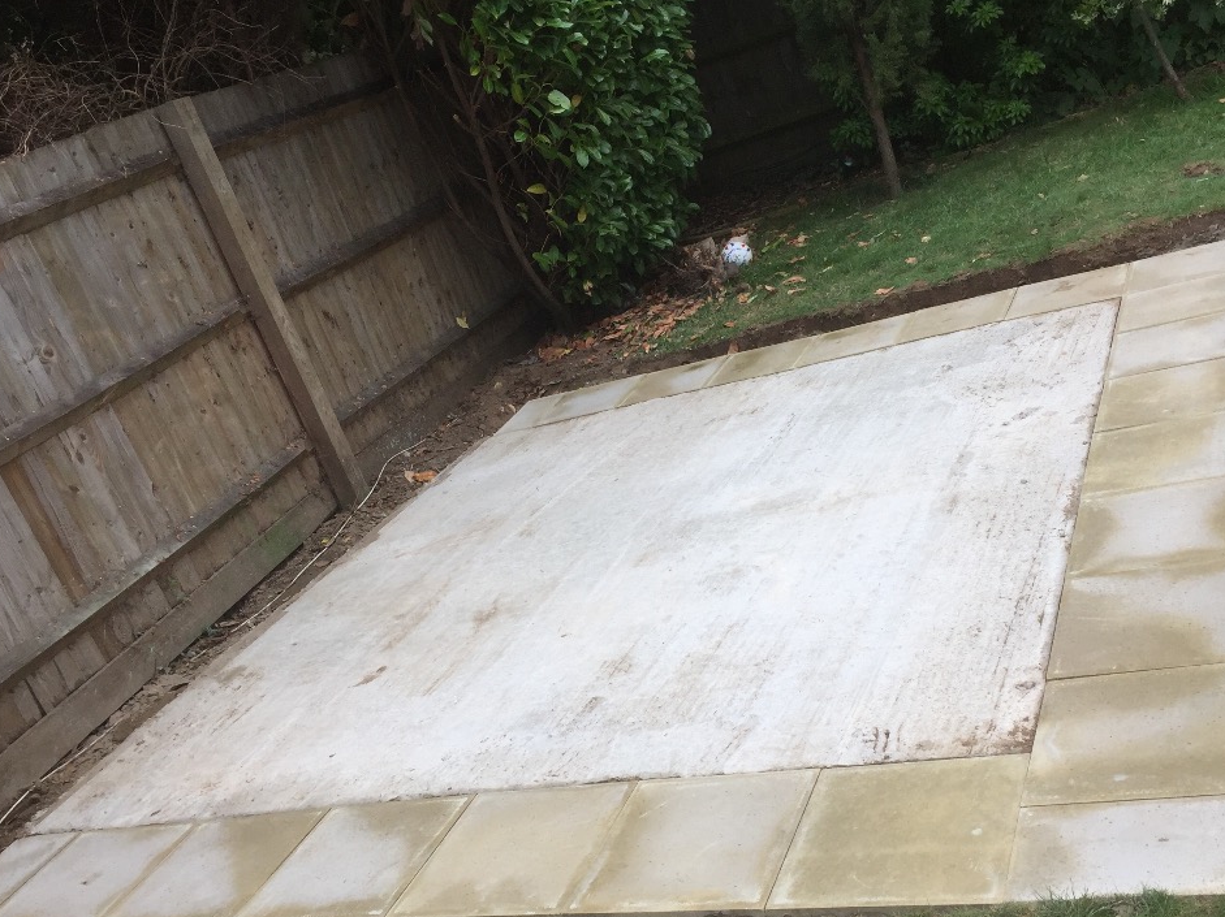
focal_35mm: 37
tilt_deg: -18.6
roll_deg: +17.9
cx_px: 660
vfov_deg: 38.6
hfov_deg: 50.1
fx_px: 1309
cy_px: 522
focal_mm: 4.15
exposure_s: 1/391
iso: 32
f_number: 2.2
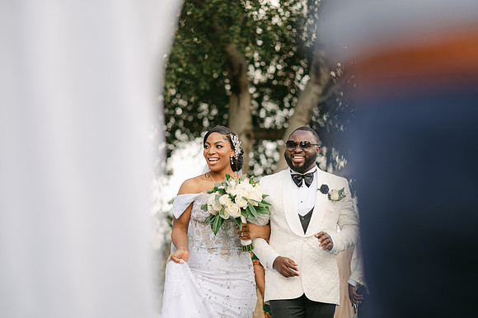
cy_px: 159
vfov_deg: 16.1
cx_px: 239
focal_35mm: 85
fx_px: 1128
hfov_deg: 23.9
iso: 100
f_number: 2
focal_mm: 85
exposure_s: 1/640
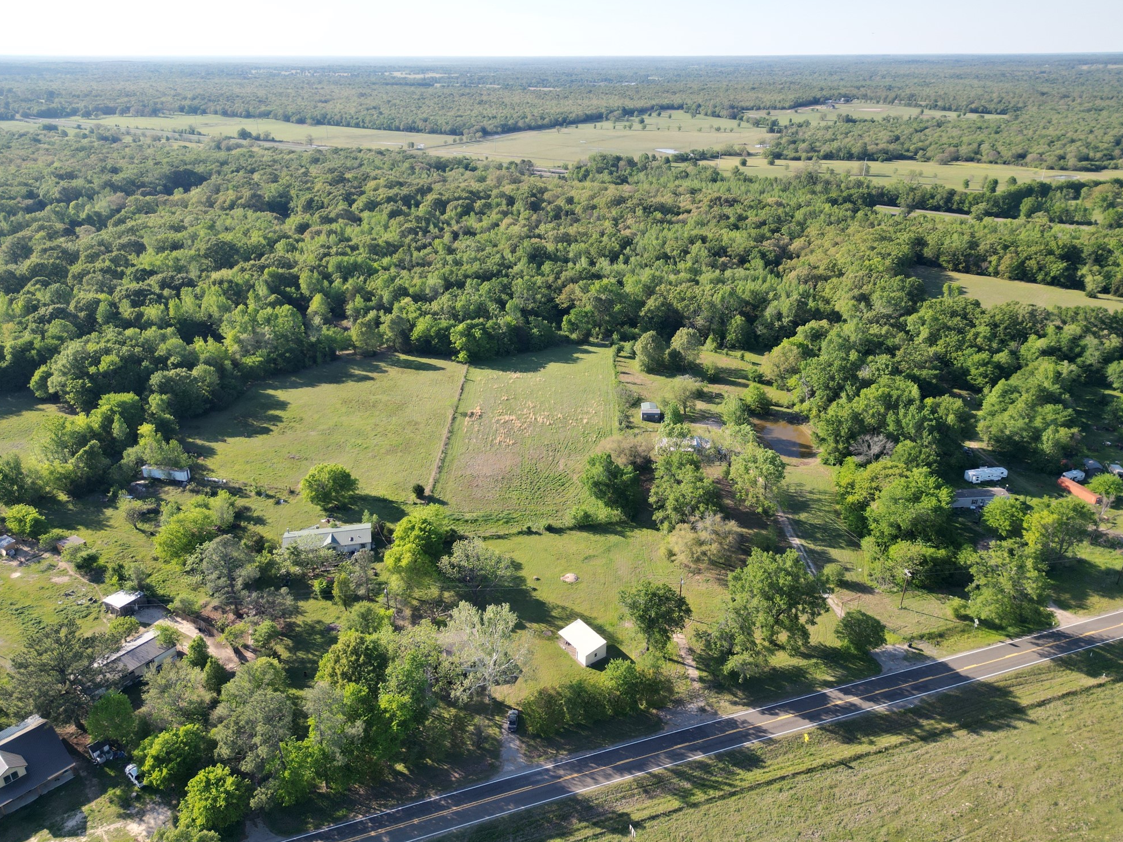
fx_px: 811
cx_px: 551
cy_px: 424
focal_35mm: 25
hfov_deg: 69.4
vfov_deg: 54.9
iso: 130
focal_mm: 6.72
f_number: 1.7
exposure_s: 1/1500
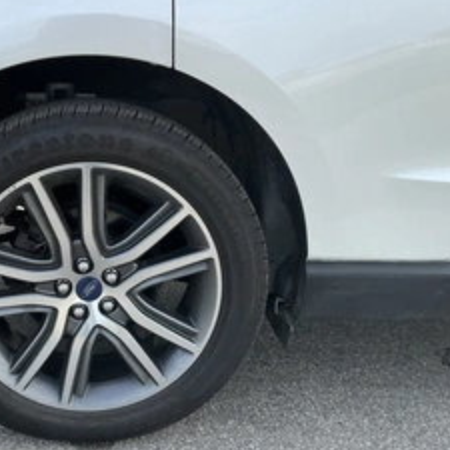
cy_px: 242
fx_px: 647
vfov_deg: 38.3
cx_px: 90
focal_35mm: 44
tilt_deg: -14.5
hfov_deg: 37.0
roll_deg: +1.5
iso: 25
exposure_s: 1/562
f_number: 1.8
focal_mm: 3
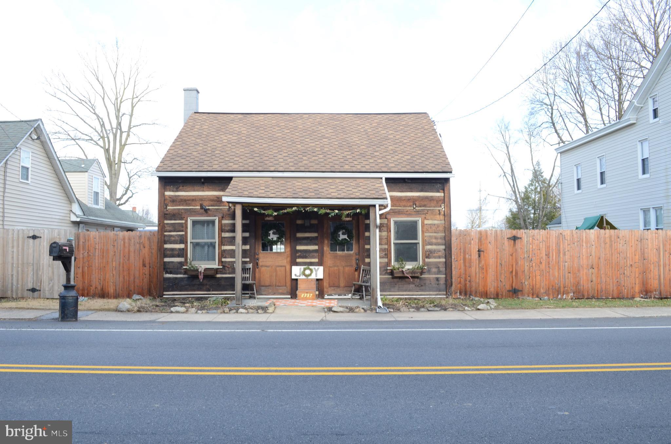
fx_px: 558
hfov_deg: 62.0
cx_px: 336
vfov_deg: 43.4
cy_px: 222
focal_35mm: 30
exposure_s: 1/160
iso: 640
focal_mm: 20
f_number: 10
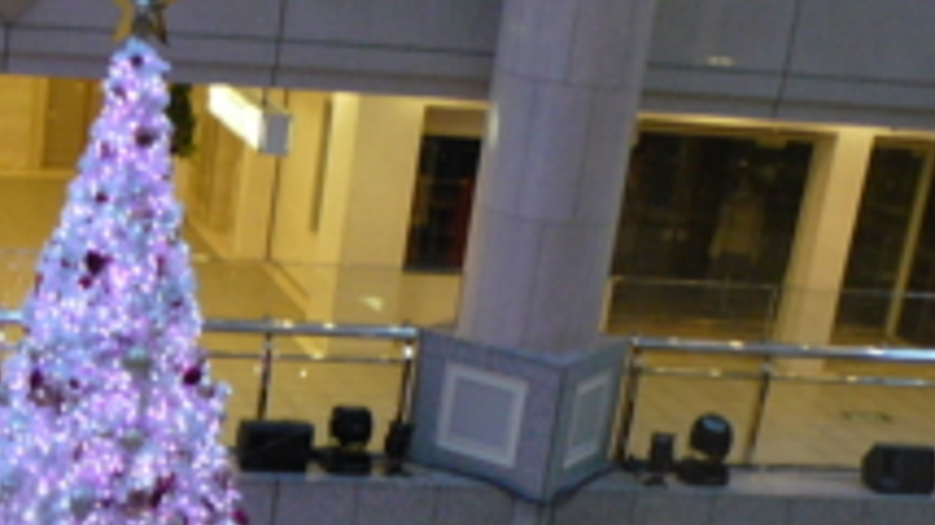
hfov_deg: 23.0
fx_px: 2180
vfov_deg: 13.1
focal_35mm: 88
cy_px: 752
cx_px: -44
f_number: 2.8
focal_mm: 6
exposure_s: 1/20
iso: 200
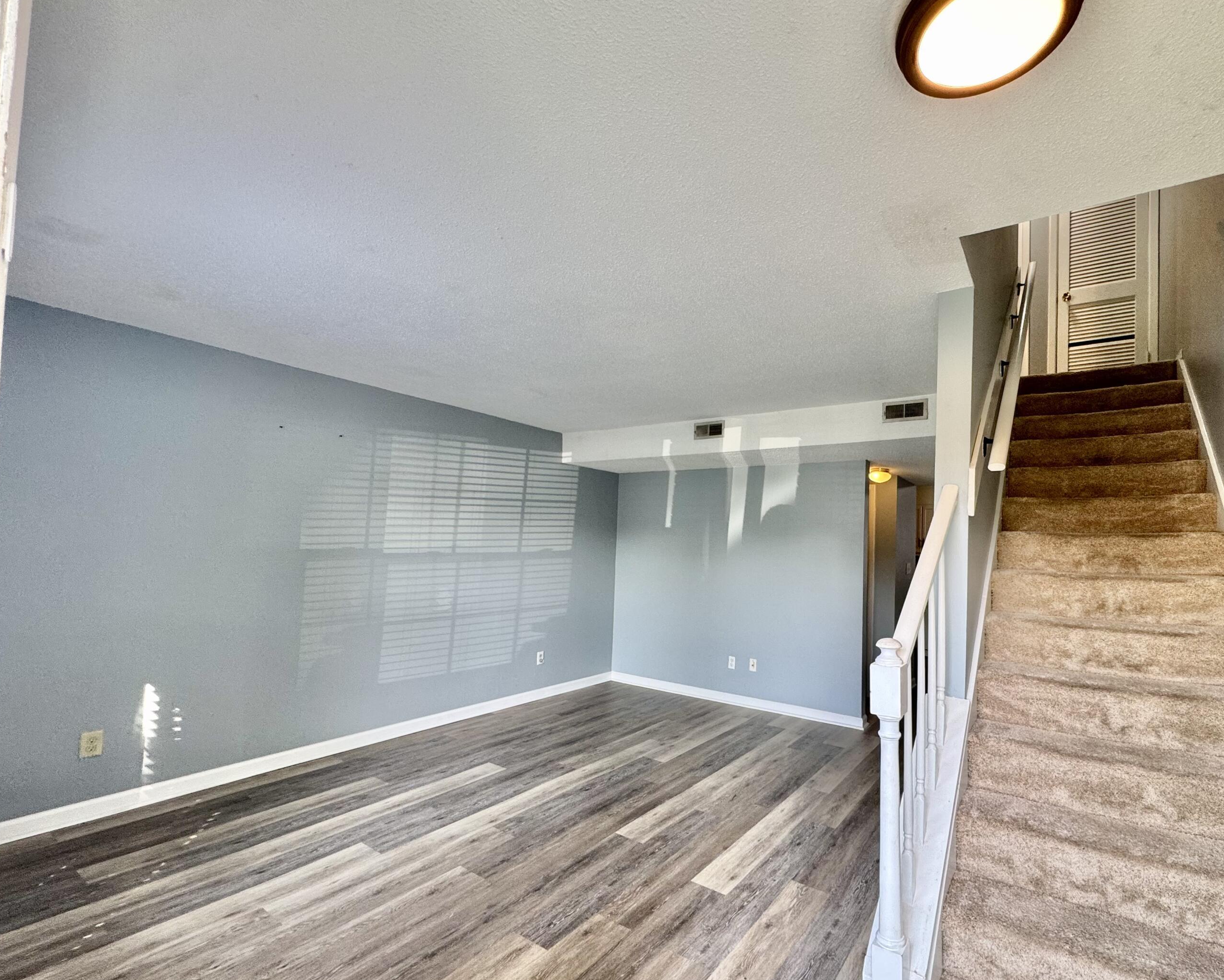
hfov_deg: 92.3
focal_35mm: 16
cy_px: 527
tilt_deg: +2.0
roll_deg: -1.8
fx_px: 580
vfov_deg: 80.2
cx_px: 710
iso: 125
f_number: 2.2
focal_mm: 2.22
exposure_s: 1/120
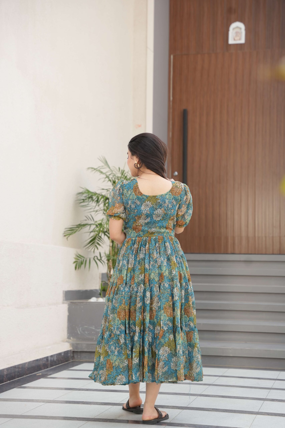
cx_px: 142
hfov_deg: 19.5
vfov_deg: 28.8
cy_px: 214
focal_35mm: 70
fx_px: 831
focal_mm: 70
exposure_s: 1/500
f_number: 4
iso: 320
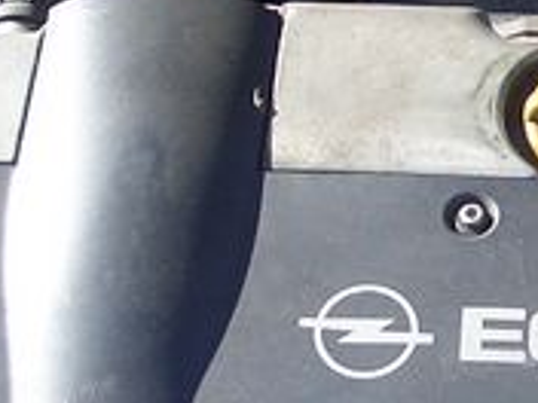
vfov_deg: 10.7
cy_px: 279
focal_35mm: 139
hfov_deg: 13.8
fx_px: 2160
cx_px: 639
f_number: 2.6
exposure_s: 1/320
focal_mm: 5.8
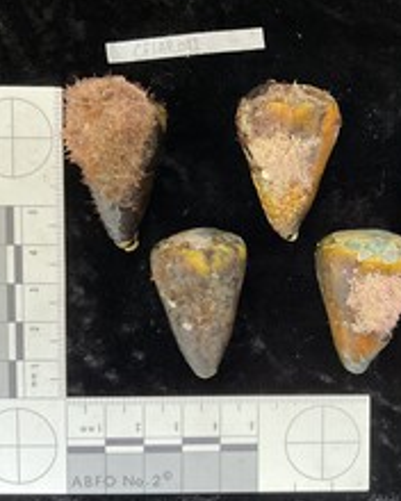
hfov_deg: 32.5
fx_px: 668
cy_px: 263
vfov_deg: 41.1
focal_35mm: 45
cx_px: 321
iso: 250
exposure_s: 1/60
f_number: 1.8
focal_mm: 3
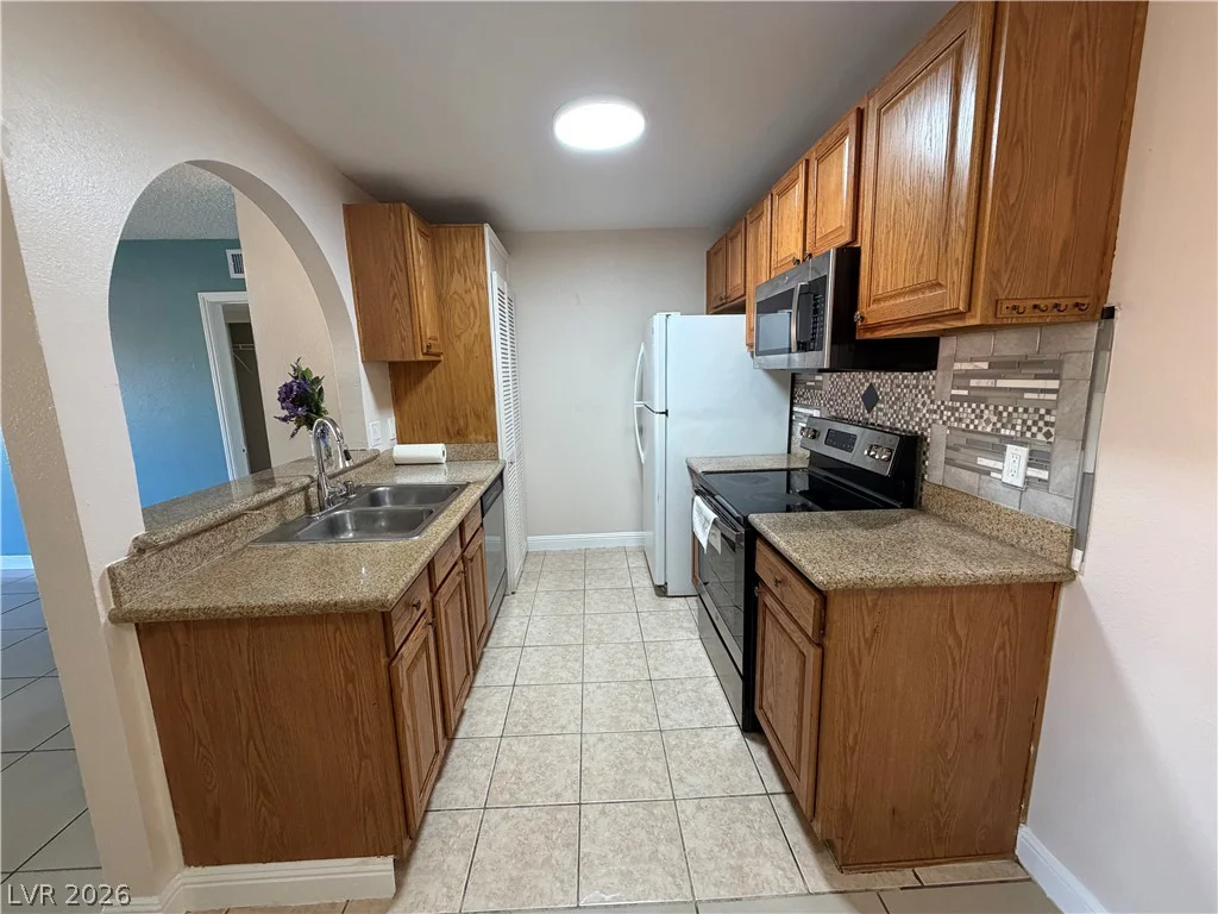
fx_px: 493
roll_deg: +1.7
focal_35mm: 14
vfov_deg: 85.7
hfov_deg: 102.1
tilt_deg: -11.0
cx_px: 609
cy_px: 457
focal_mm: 2.22
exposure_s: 1/60
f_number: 2.2
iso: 320
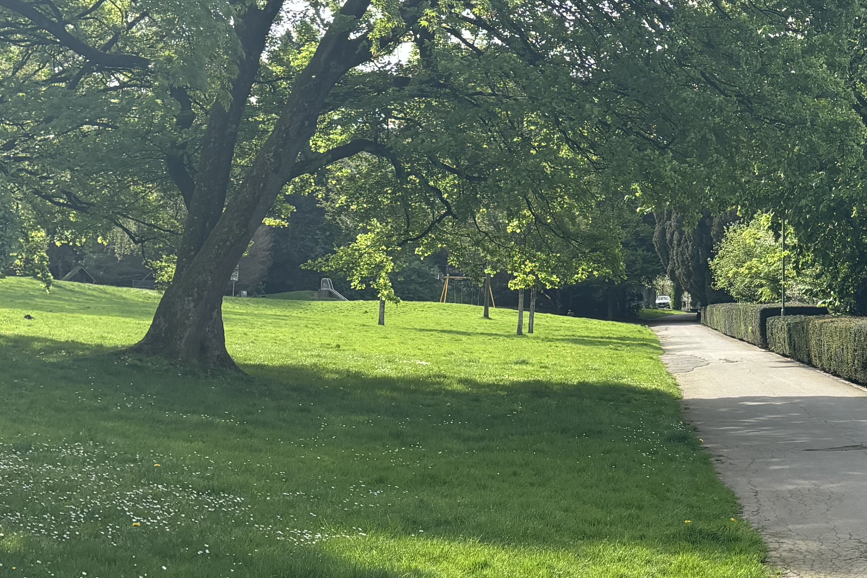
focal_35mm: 75
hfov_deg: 26.0
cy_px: 88
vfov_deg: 18.0
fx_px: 1806
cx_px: 805
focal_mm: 5.96
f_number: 1.6
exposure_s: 1/1311
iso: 50
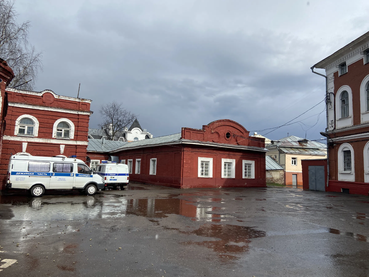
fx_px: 277
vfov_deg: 53.1
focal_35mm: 26
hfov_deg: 67.3
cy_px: 138
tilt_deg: +7.4
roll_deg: -1.6
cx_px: 184
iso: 32
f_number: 1.8
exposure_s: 1/2625
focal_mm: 4.25
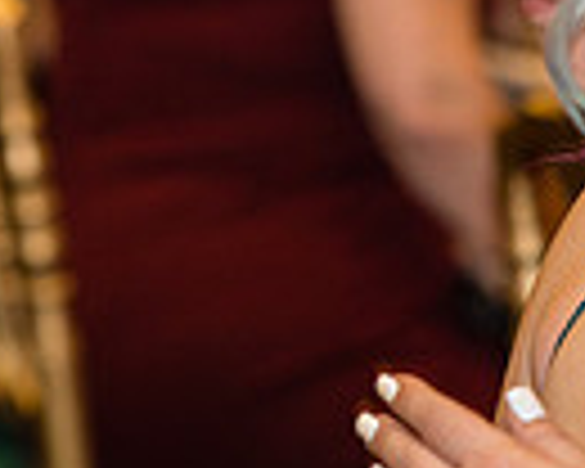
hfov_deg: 5.4
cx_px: -130
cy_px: 34
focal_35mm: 357
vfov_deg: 4.3
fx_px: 6181
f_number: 2
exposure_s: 1/200
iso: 1000
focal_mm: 85
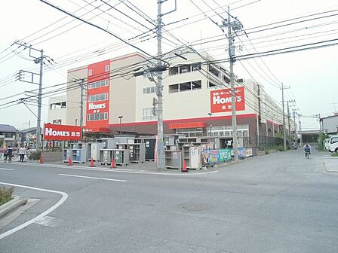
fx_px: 234
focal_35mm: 24
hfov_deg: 71.6
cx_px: 169
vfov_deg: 56.8
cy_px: 126
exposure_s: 1/200
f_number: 3
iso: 64
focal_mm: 4.24
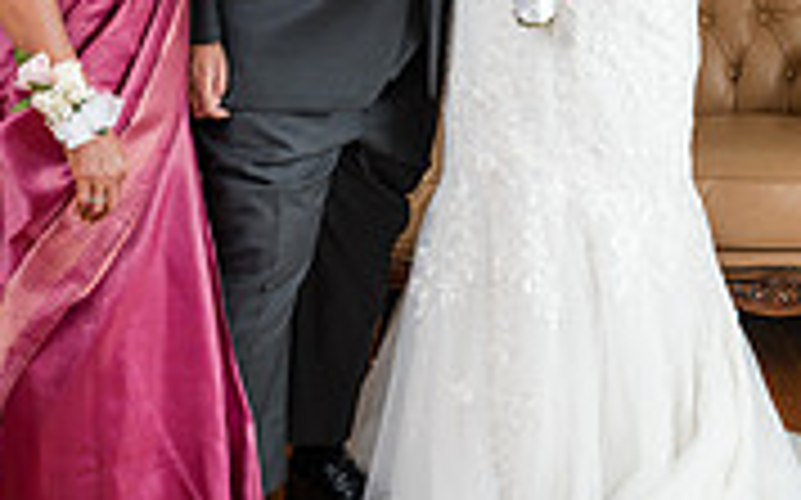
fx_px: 1963
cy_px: 9
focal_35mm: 90
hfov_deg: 23.0
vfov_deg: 14.3
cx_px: 464
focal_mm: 35
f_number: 4
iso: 1000
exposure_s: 1/250
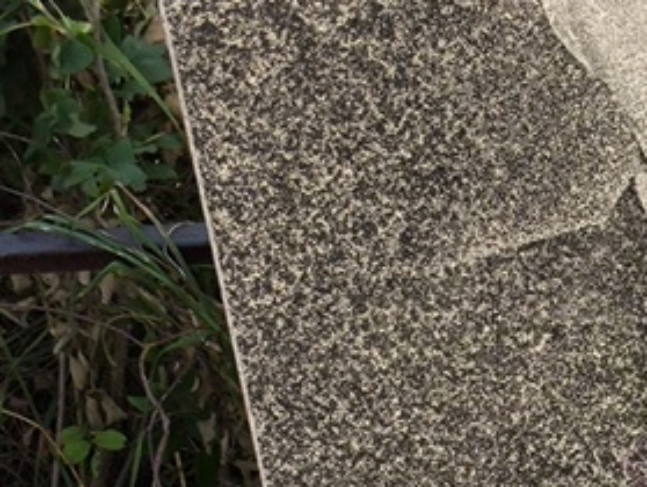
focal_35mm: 143
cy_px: 675
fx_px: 2676
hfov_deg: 13.4
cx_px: 783
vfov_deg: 10.1
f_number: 1.7
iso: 50
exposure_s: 1/559
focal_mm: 4.71
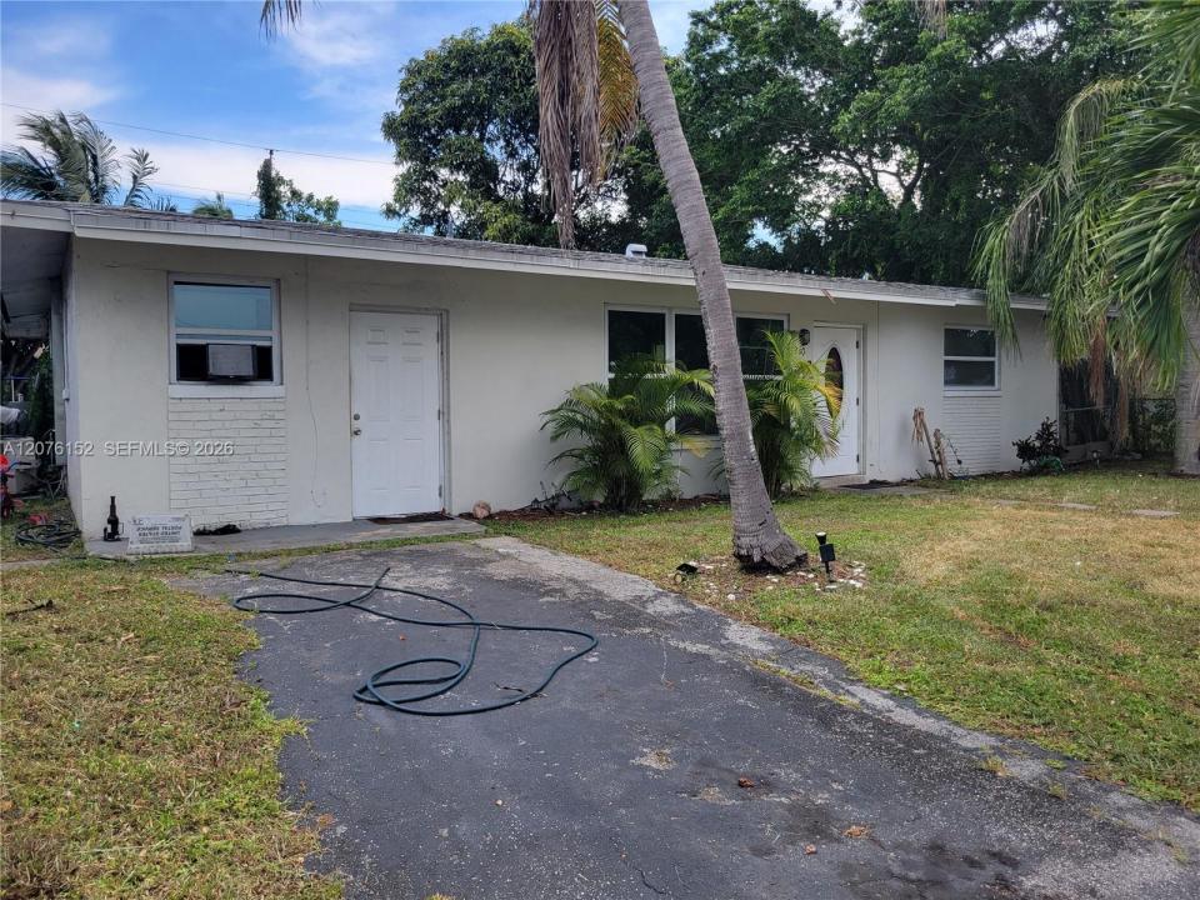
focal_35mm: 26
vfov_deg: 53.1
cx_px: 600
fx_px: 901
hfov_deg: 67.3
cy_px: 450
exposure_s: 1/426
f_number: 1.8
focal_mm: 5.4
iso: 40
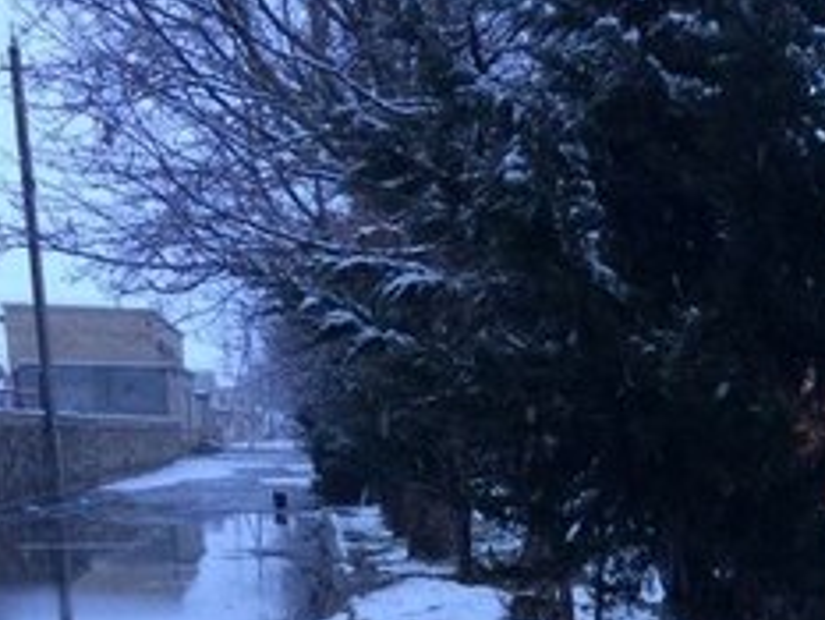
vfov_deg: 16.8
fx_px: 1955
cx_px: 1076
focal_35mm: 82
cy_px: 834
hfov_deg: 21.5
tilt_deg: -10.8
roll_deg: -1.3
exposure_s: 1/33
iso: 80
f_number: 2.2
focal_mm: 4.15
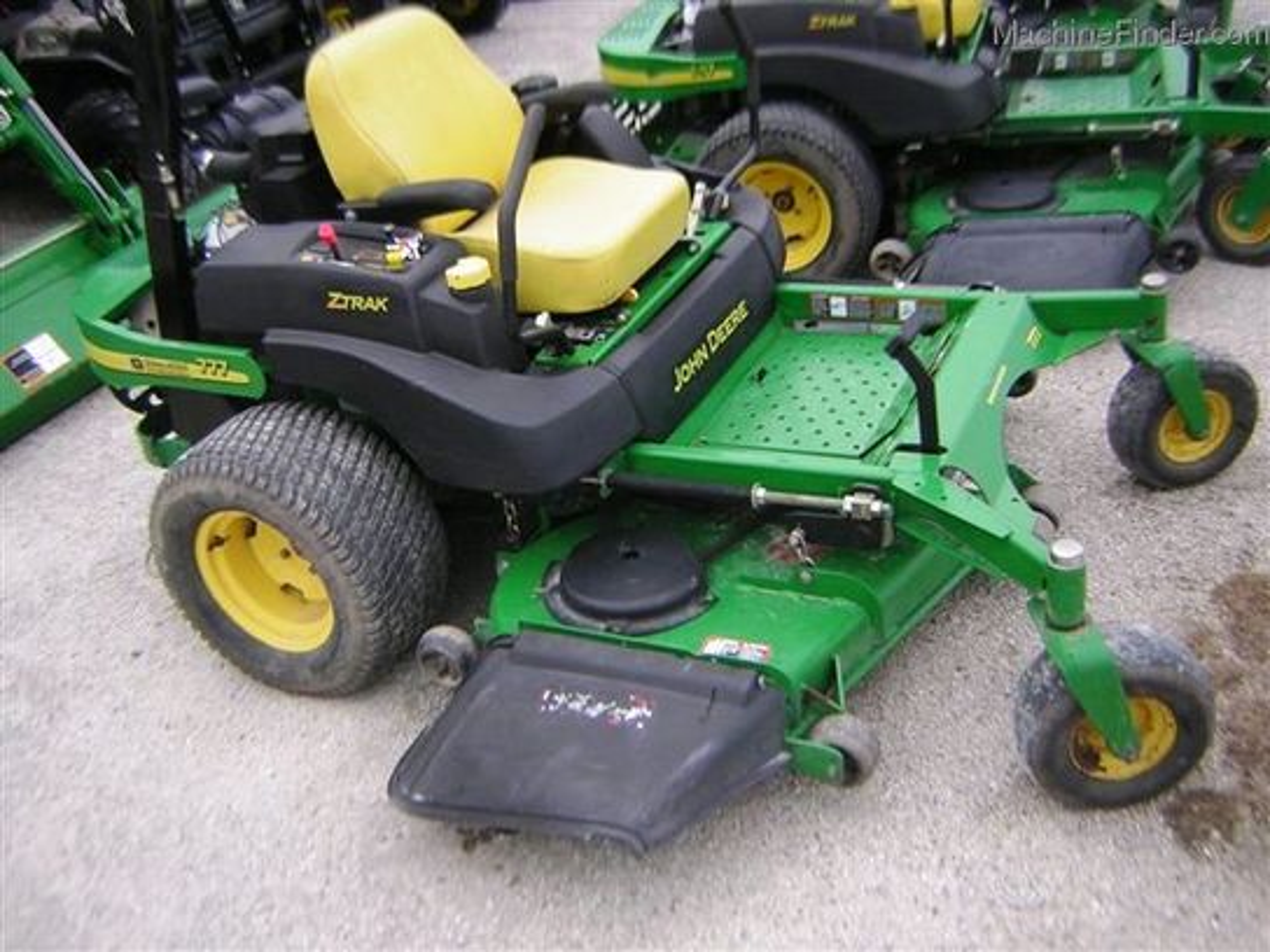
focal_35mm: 36
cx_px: 635
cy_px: 476
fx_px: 1321
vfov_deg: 39.7
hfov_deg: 51.4
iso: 50
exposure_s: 1/390
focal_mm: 4.7
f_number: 2.6
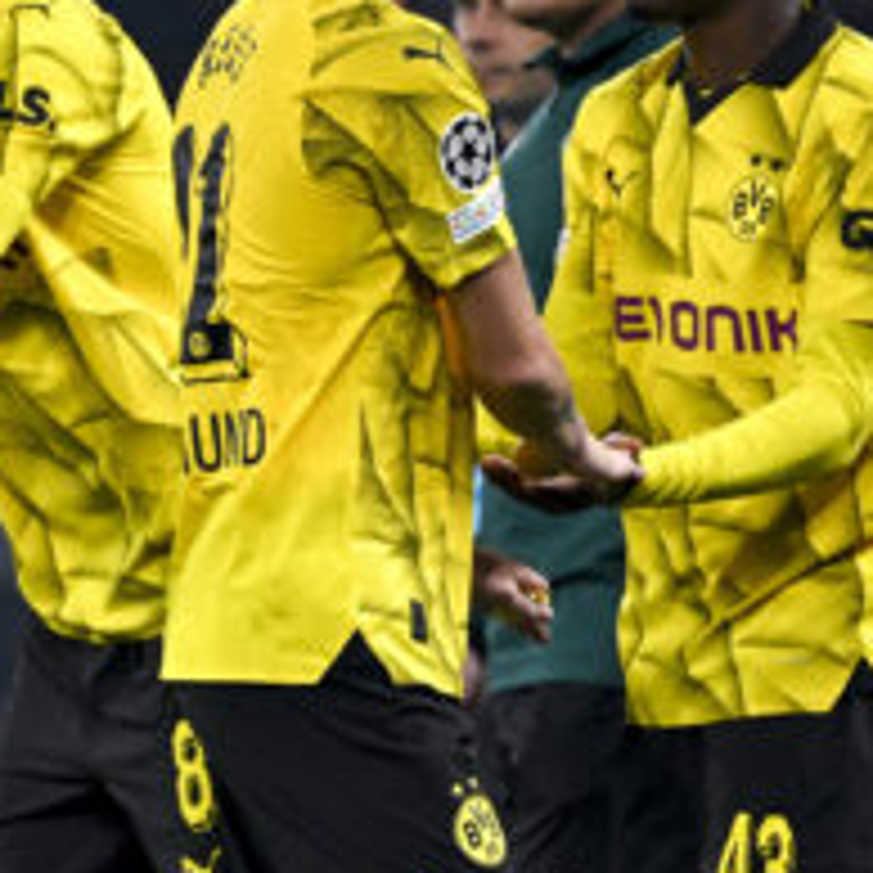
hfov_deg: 0.9
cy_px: 684
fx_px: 56266
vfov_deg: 0.9
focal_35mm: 1972
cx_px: 261
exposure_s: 1/2500
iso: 2500
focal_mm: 600
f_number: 4
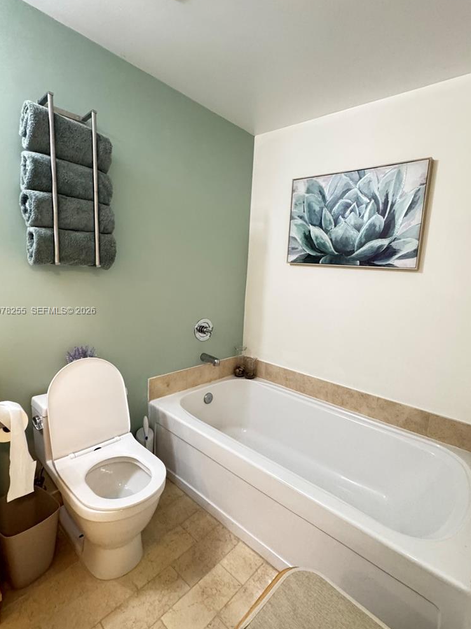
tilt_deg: -7.6
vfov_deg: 91.0
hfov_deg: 74.4
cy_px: 311
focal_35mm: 17
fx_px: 308
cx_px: 264
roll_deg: -2.6
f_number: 2.2
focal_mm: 2.22
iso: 640
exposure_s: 1/60
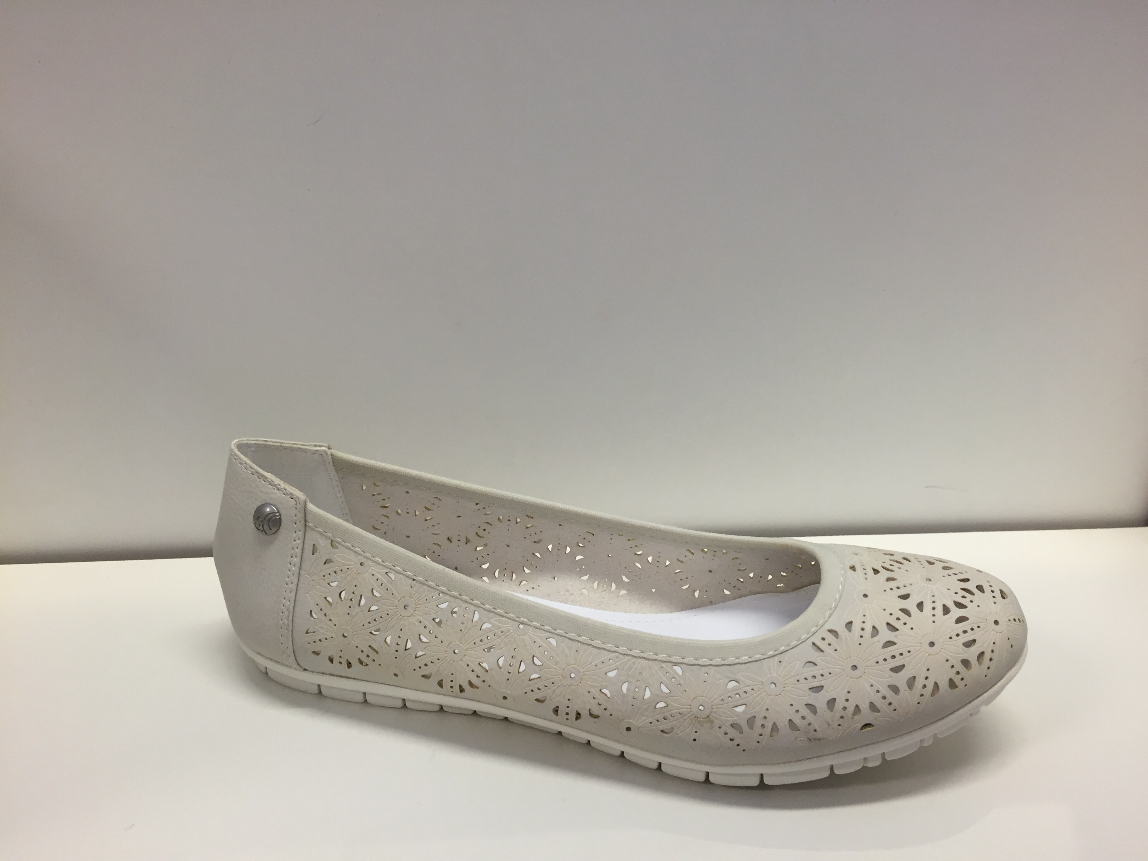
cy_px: 430
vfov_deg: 48.2
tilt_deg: -23.6
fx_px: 962
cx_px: 574
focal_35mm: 29
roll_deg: -0.9
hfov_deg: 61.7
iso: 32
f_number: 2.2
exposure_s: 1/33
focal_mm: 4.15
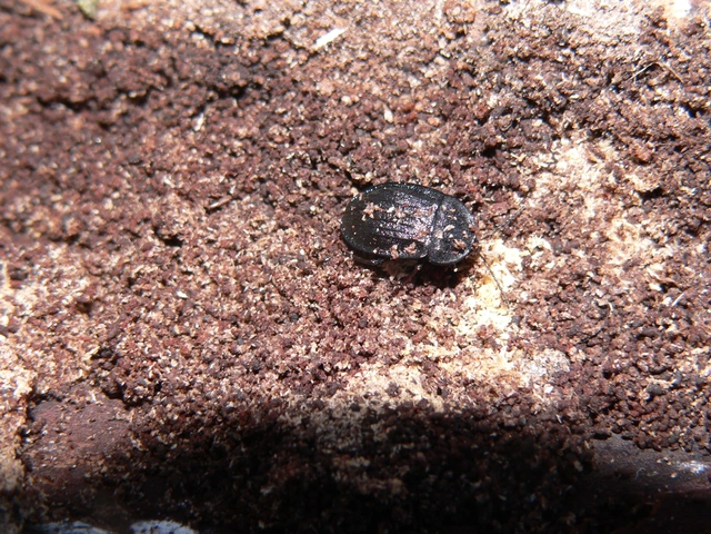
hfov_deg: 21.8
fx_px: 1849
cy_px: 267
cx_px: 356
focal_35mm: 90
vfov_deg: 16.4
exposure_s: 1/60
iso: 100
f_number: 4
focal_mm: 15
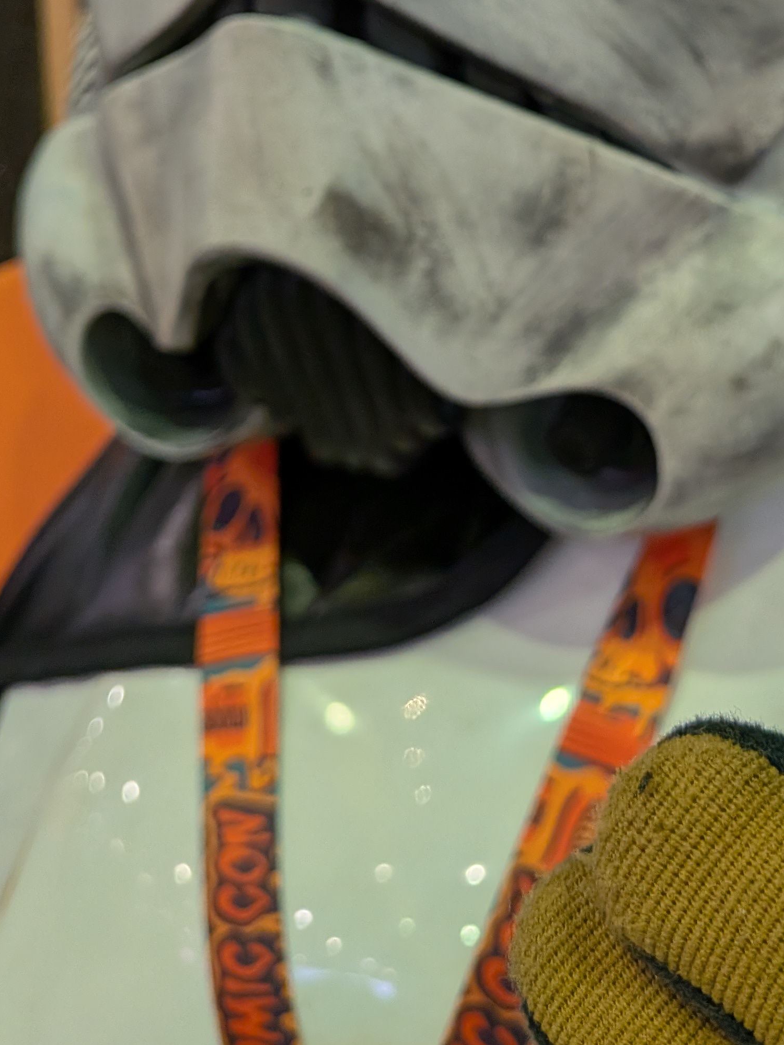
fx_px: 1450
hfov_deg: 29.7
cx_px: 606
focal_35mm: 48
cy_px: 97
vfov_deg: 37.0
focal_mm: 4.53
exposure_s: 1/127
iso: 24
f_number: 1.7
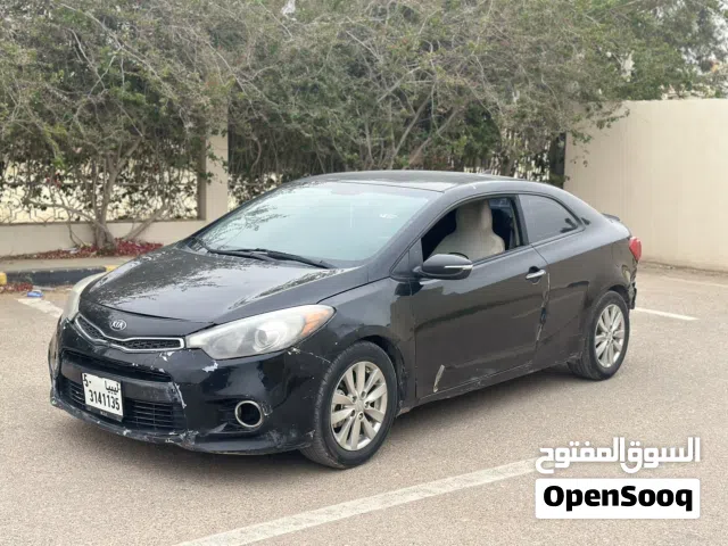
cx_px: 364
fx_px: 1009
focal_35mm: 48
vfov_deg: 30.3
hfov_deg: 39.7
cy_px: 273
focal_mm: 6.86
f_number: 1.78
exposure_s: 1/171
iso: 125
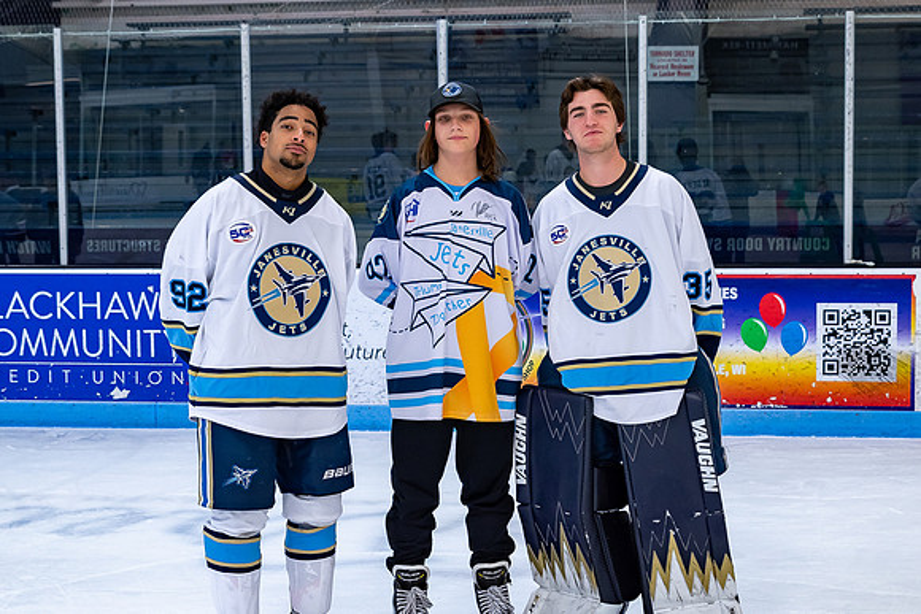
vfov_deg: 21.1
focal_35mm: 65
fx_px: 1652
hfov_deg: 31.1
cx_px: 493
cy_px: 298
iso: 400
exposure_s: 1/250
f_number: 4
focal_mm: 32
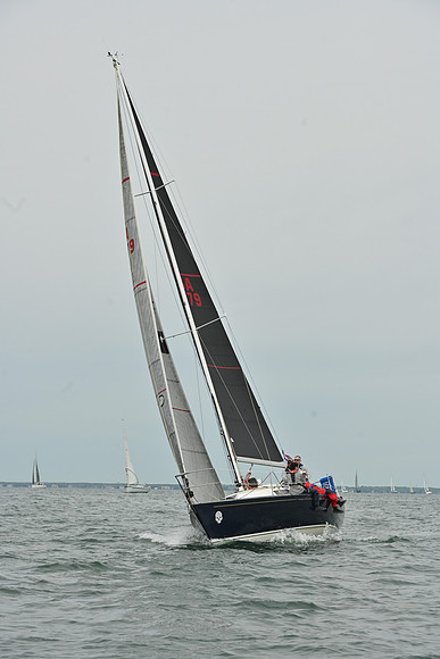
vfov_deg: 18.3
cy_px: 330
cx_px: 220
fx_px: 2052
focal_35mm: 112
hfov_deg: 12.2
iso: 320
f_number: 9
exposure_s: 1/1600
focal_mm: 112
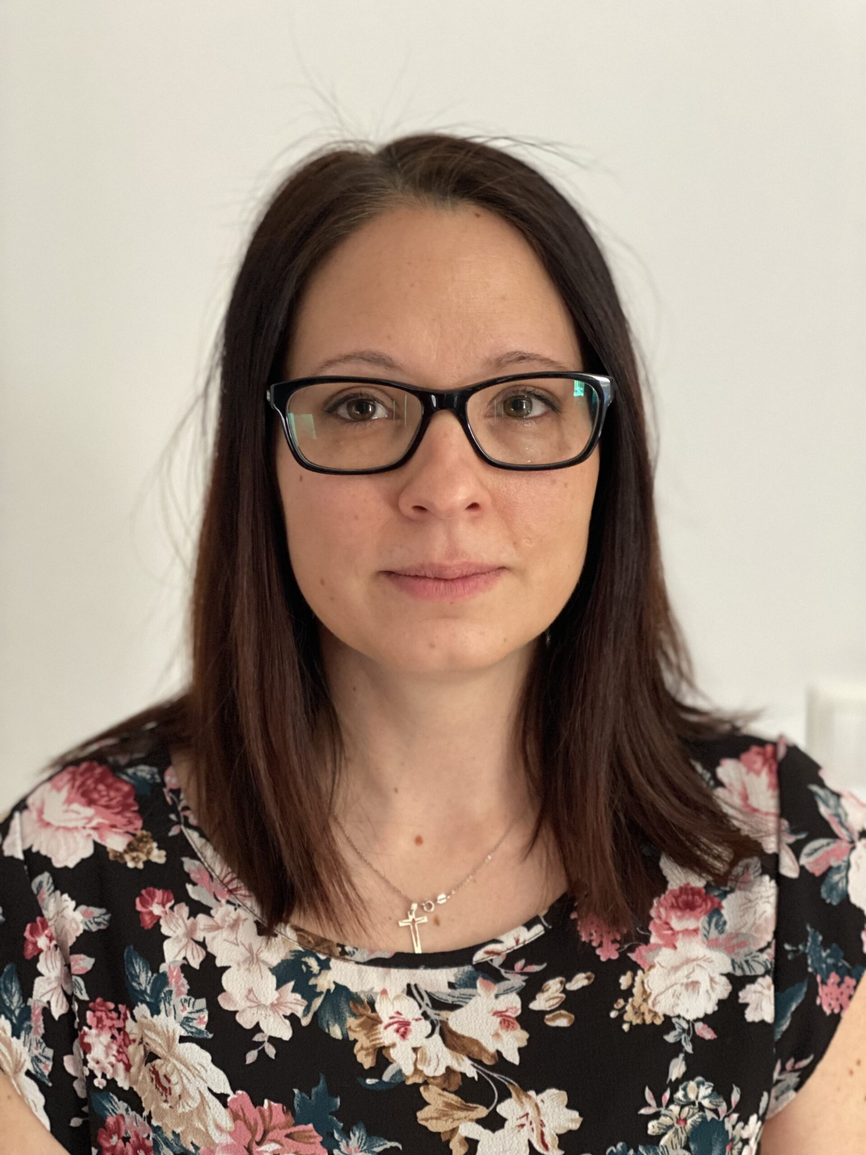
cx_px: 433
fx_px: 1735
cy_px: 578
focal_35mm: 52
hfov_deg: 28.0
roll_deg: -0.8
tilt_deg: -7.6
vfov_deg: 36.8
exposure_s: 1/25
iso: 400
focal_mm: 6
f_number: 2
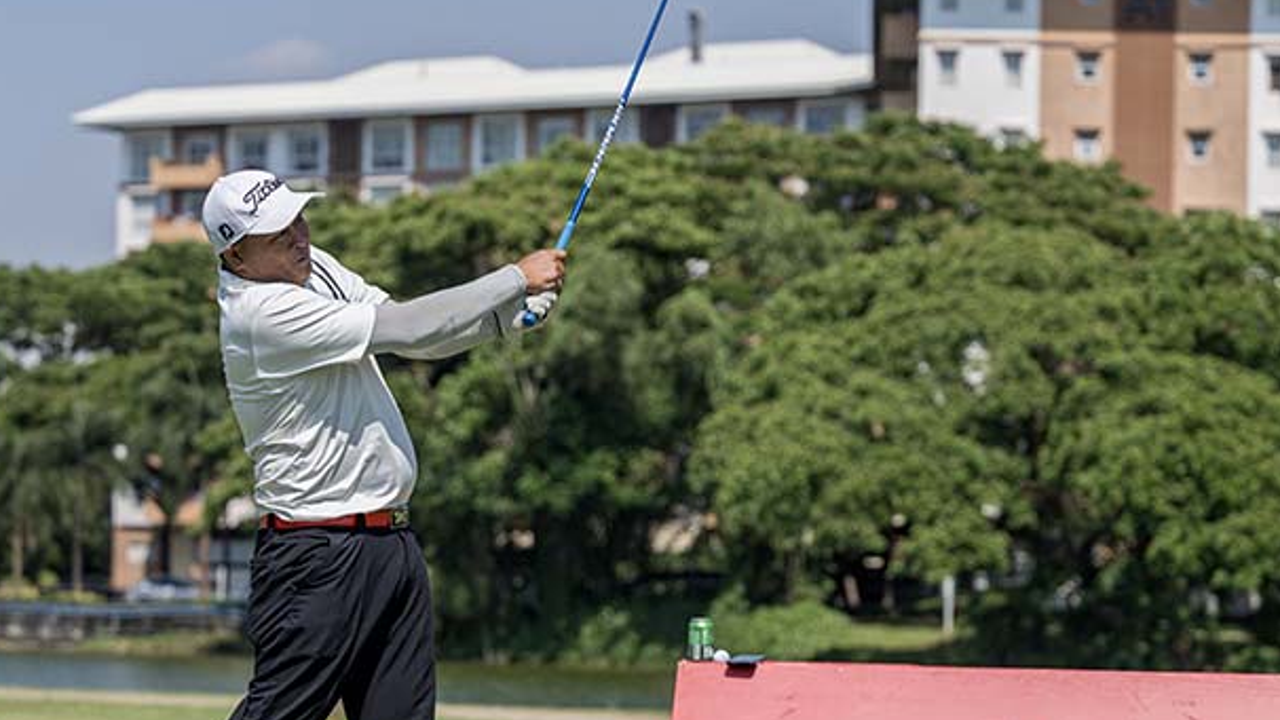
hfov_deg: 15.2
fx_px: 4786
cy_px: 479
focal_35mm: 141
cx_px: 615
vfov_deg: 8.6
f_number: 3.2
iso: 250
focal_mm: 85
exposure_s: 1/6400
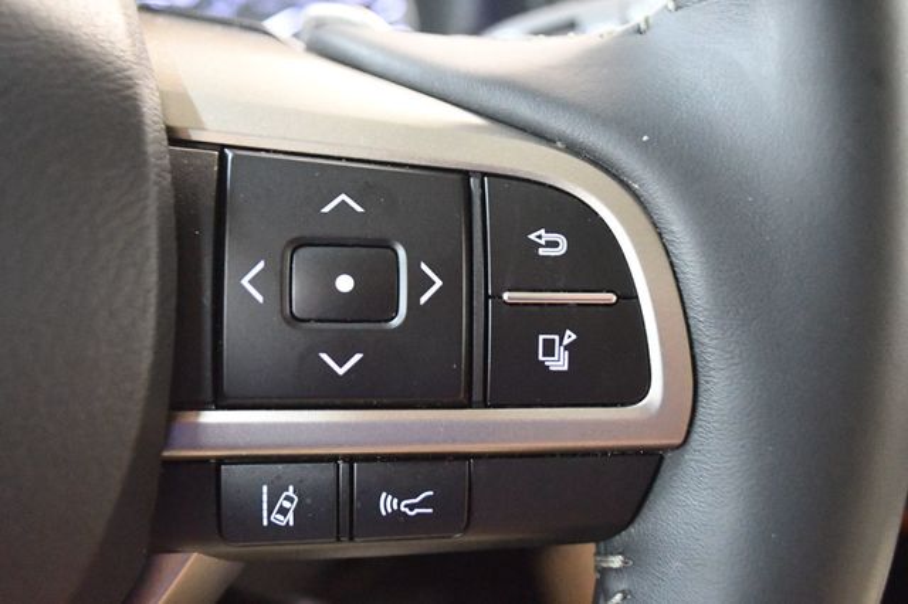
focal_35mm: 45
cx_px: 454
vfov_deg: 29.8
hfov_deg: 43.6
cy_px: 302
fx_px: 1134
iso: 12800
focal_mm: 30
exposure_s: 1/30
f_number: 4.5
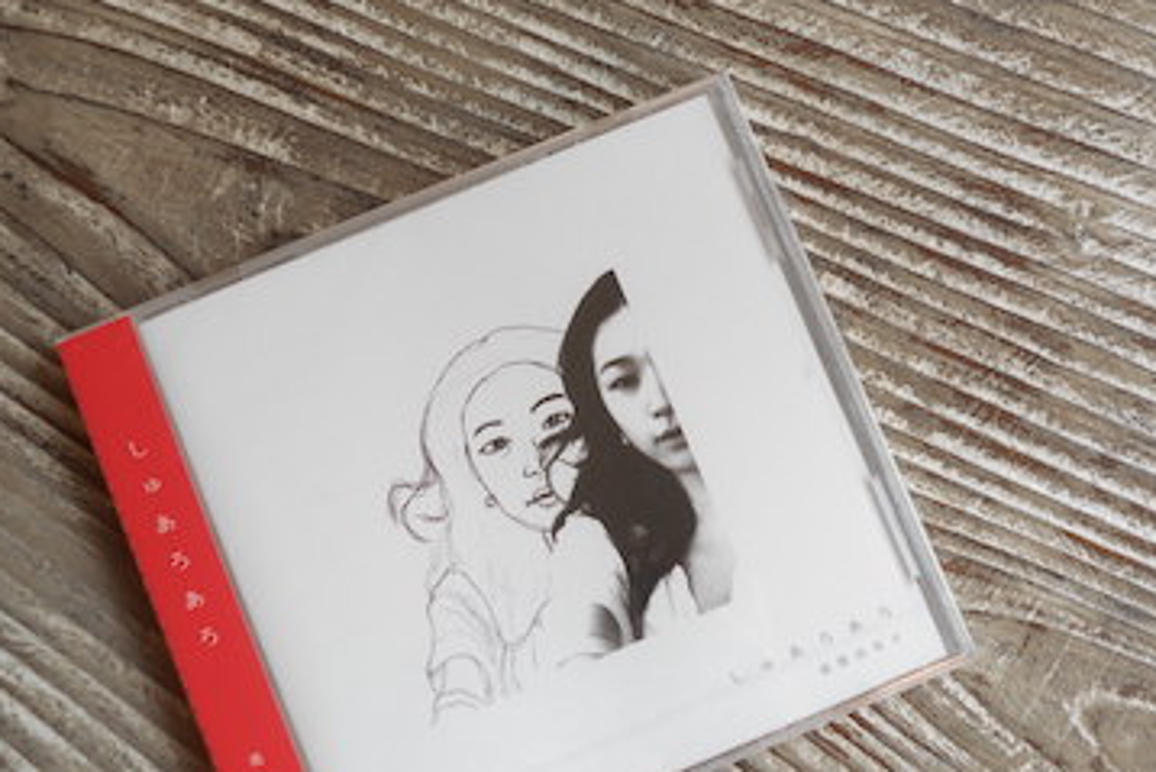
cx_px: 578
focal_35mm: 65
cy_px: 371
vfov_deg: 20.9
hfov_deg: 30.9
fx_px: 2088
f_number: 4.9
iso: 80
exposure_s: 1/40
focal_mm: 10
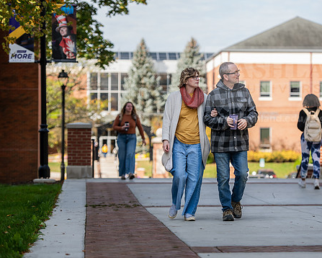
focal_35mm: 134
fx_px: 1278
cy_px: 134
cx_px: 184
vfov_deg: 11.5
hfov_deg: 14.4
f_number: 3.2
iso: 100
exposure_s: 1/400
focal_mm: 110
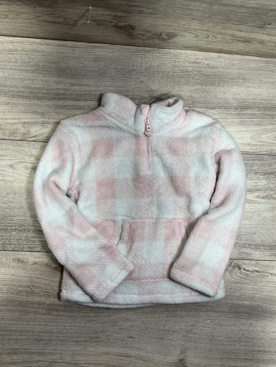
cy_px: 184
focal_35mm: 29
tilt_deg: -83.8
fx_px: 308
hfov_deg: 48.2
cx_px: 138
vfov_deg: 61.7
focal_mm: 3
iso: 50
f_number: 1.8
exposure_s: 1/50
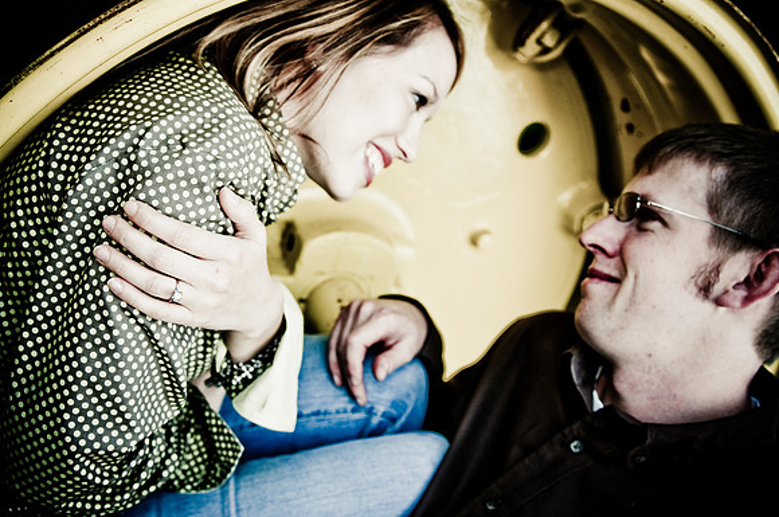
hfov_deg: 53.2
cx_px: 390
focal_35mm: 36
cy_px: 258
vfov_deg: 36.8
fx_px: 778
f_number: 2.8
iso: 160
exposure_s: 1/250
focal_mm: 24
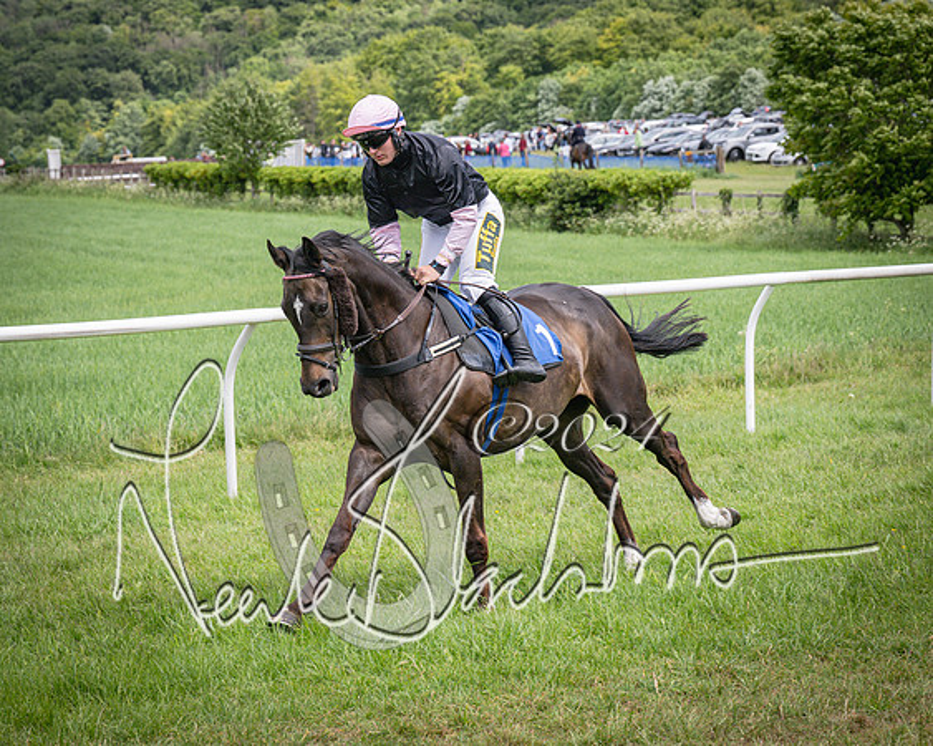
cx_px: 252
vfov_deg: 13.4
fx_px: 3178
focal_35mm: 115
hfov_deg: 16.6
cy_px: 373
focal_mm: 70
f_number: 5
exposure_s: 1/1600
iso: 400
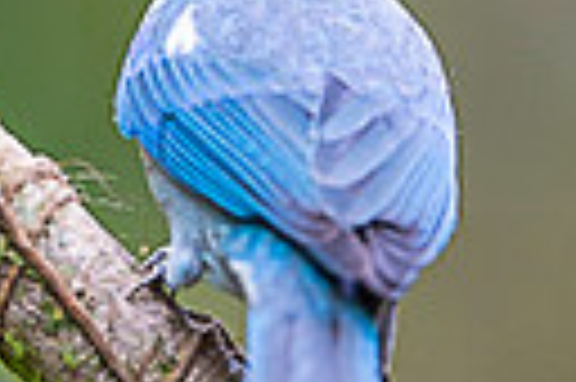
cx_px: 148
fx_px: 38862
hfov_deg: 0.8
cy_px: -228
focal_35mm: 2432
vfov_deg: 0.6
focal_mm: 500
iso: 800
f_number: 4
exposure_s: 1/250
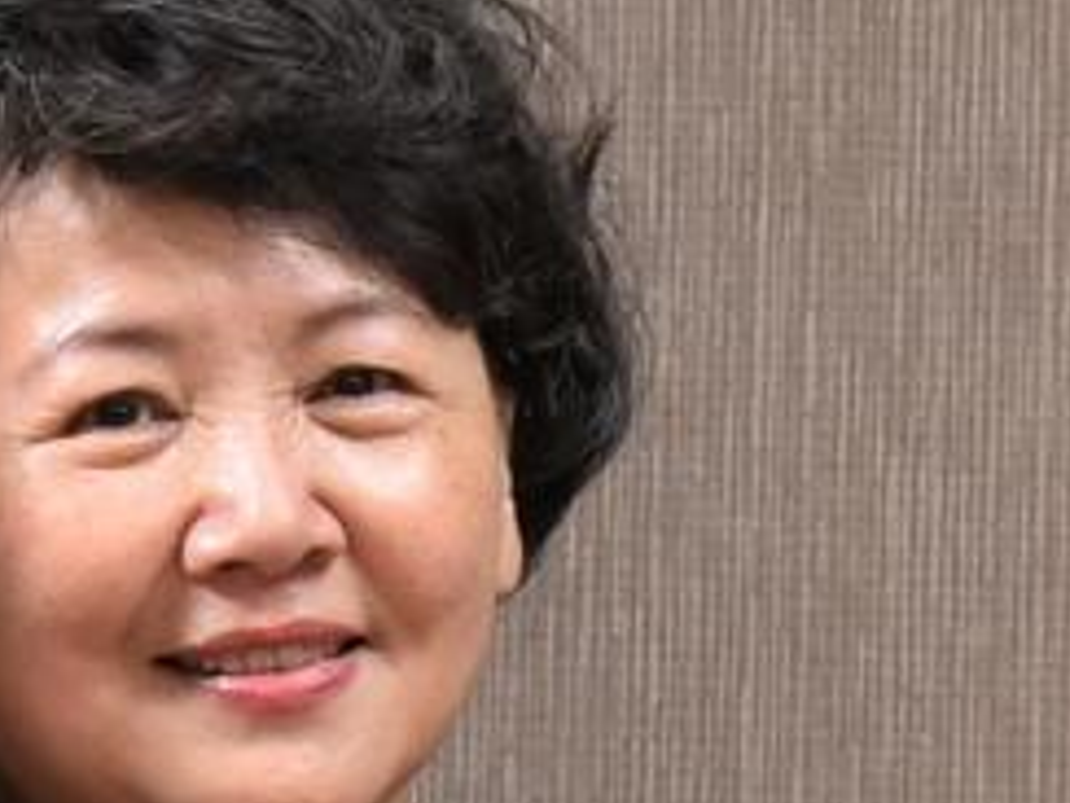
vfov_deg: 5.3
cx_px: 724
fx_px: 8531
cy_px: 1661
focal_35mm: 276
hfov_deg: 7.2
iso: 800
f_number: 5.6
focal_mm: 35
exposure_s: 1/200
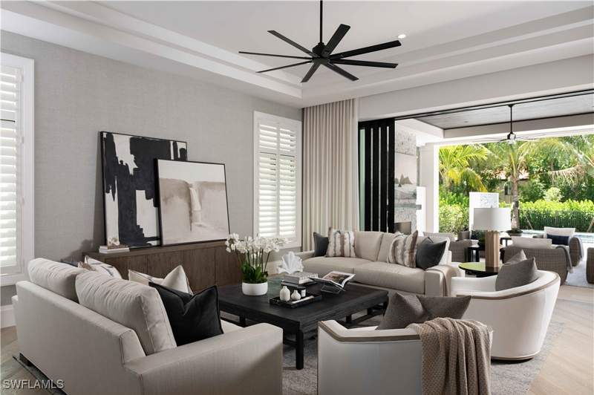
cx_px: 297
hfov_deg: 73.8
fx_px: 396
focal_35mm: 24
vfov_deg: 53.1
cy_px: 198
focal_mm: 24
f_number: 8
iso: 100
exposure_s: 1/25
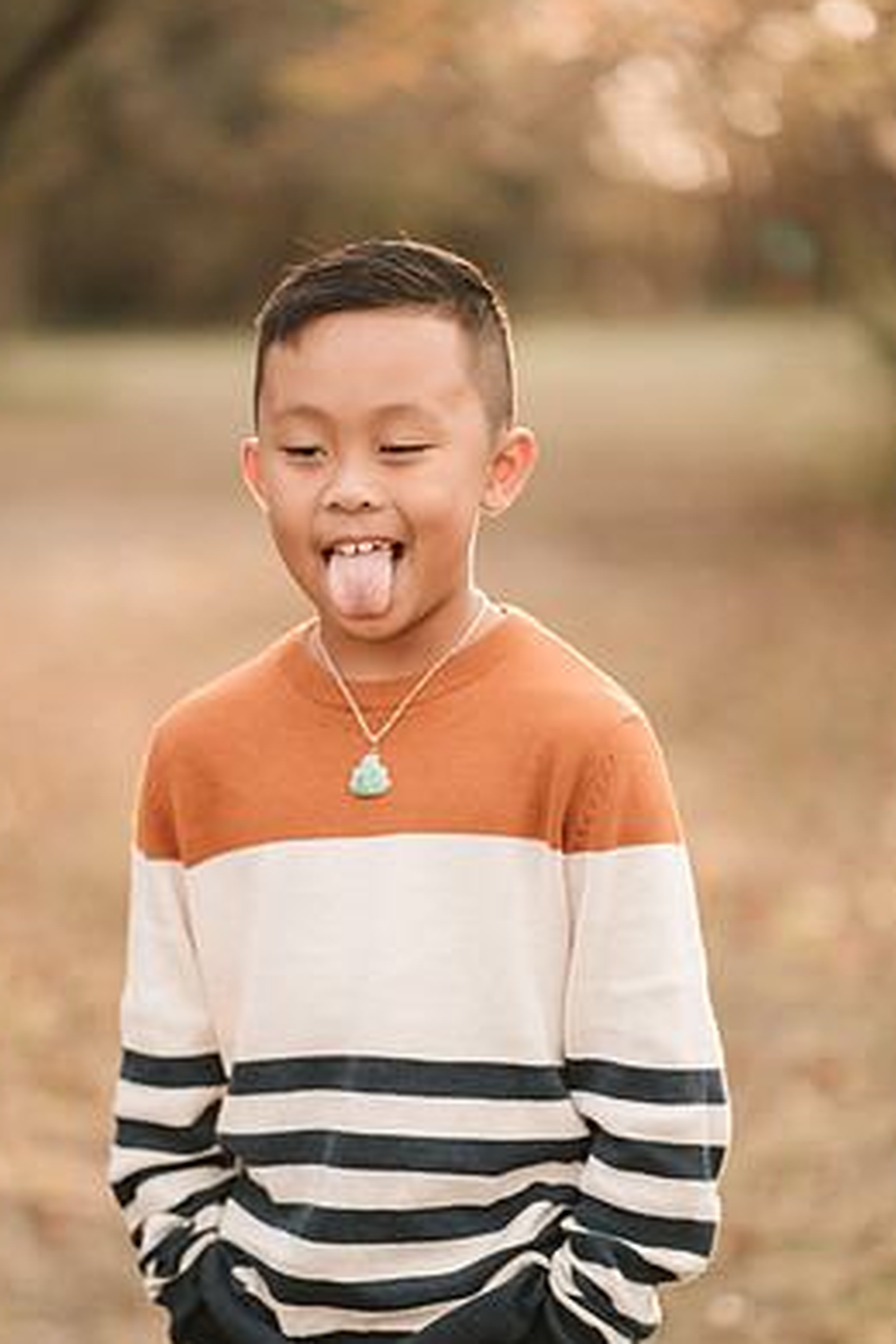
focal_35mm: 98
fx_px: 3658
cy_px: 758
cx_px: 417
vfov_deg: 20.8
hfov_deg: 14.0
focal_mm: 85
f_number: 1.8
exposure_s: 1/1000
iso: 200
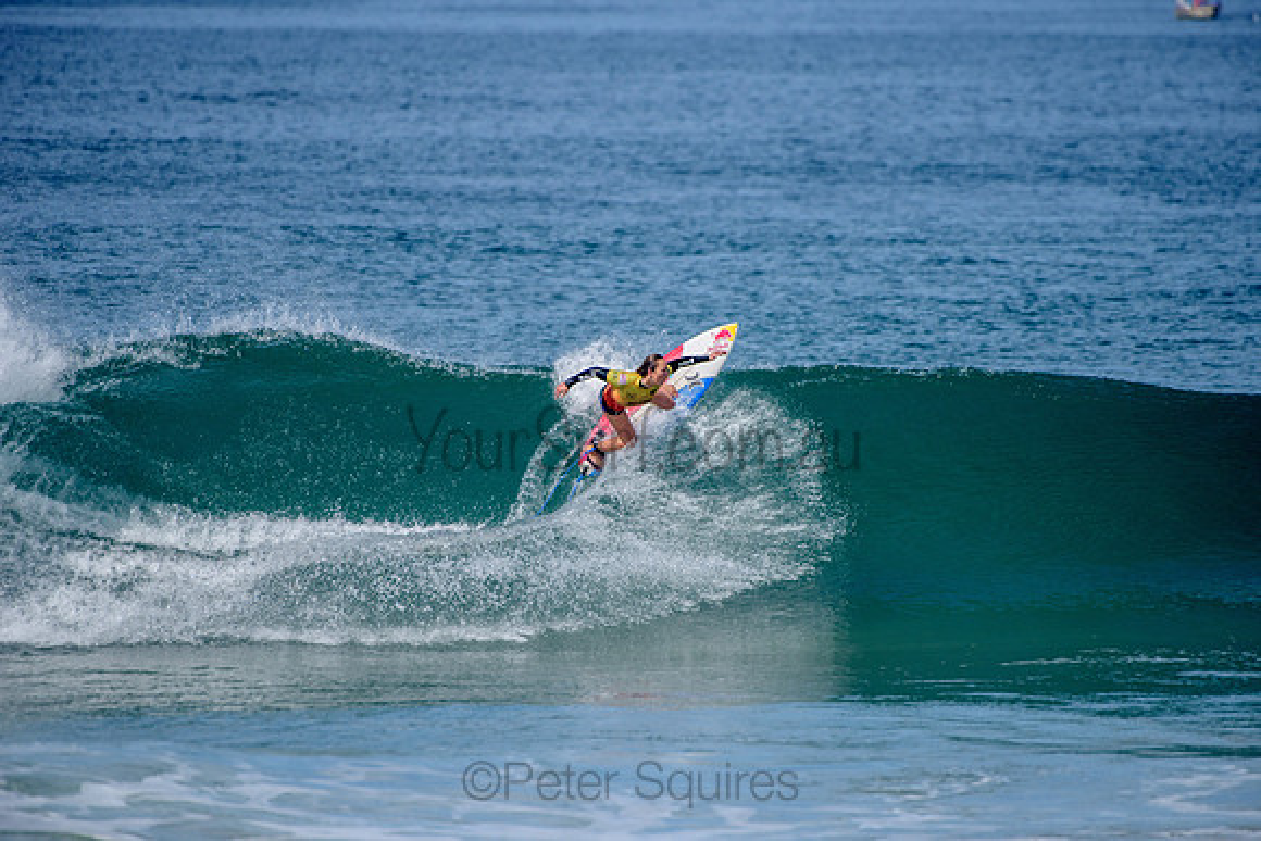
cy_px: 420
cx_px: 630
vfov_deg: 2.8
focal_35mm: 500
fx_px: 17517
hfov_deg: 4.1
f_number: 6.3
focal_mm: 500
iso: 250
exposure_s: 1/2500
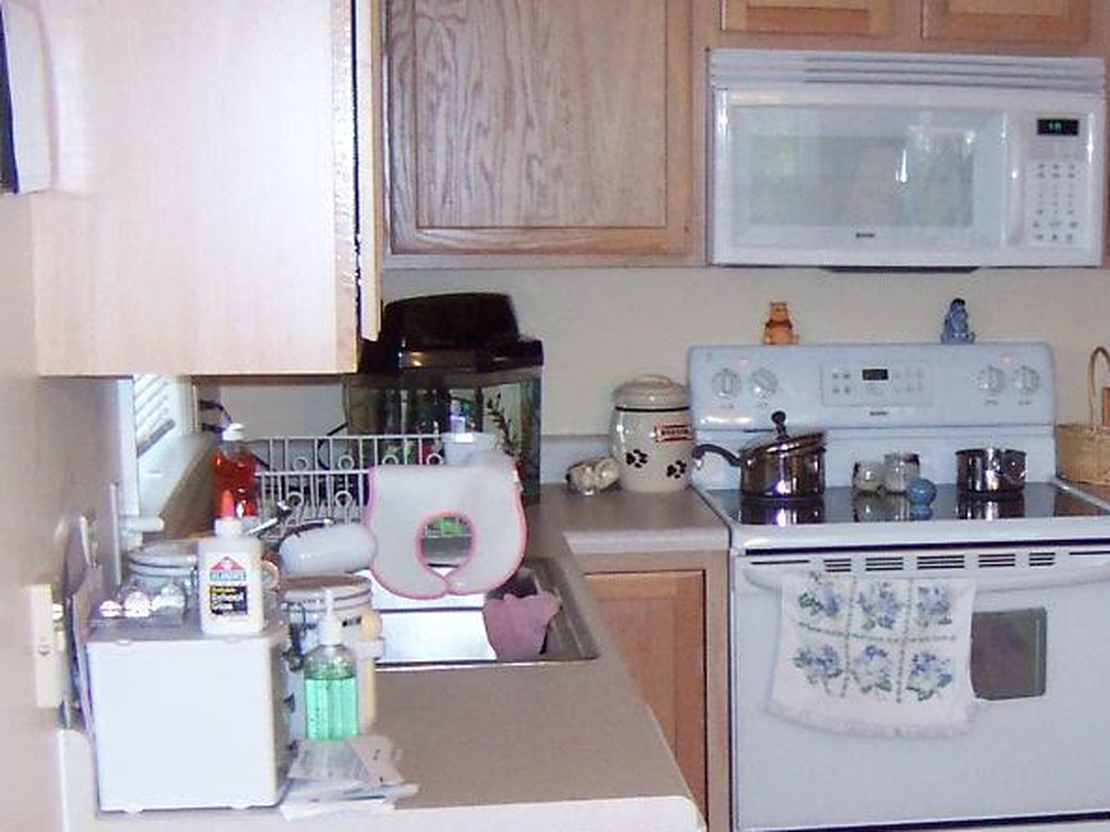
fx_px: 2341
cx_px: 968
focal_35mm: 73
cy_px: 588
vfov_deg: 20.1
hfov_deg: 25.9
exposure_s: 1/45
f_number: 2.4
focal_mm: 5.6
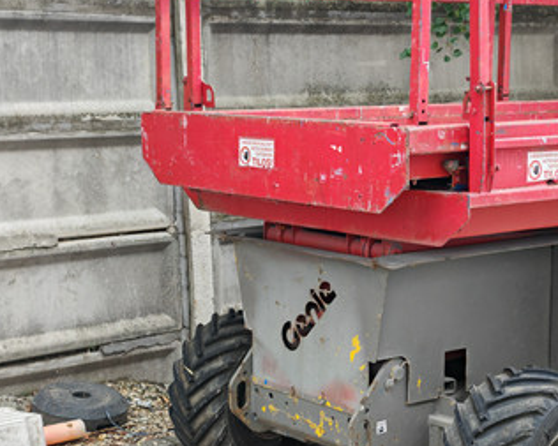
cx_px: 321
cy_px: 292
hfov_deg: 22.5
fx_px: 1404
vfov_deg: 18.0
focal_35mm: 85
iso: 50
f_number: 1.6
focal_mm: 7.62
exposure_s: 1/140
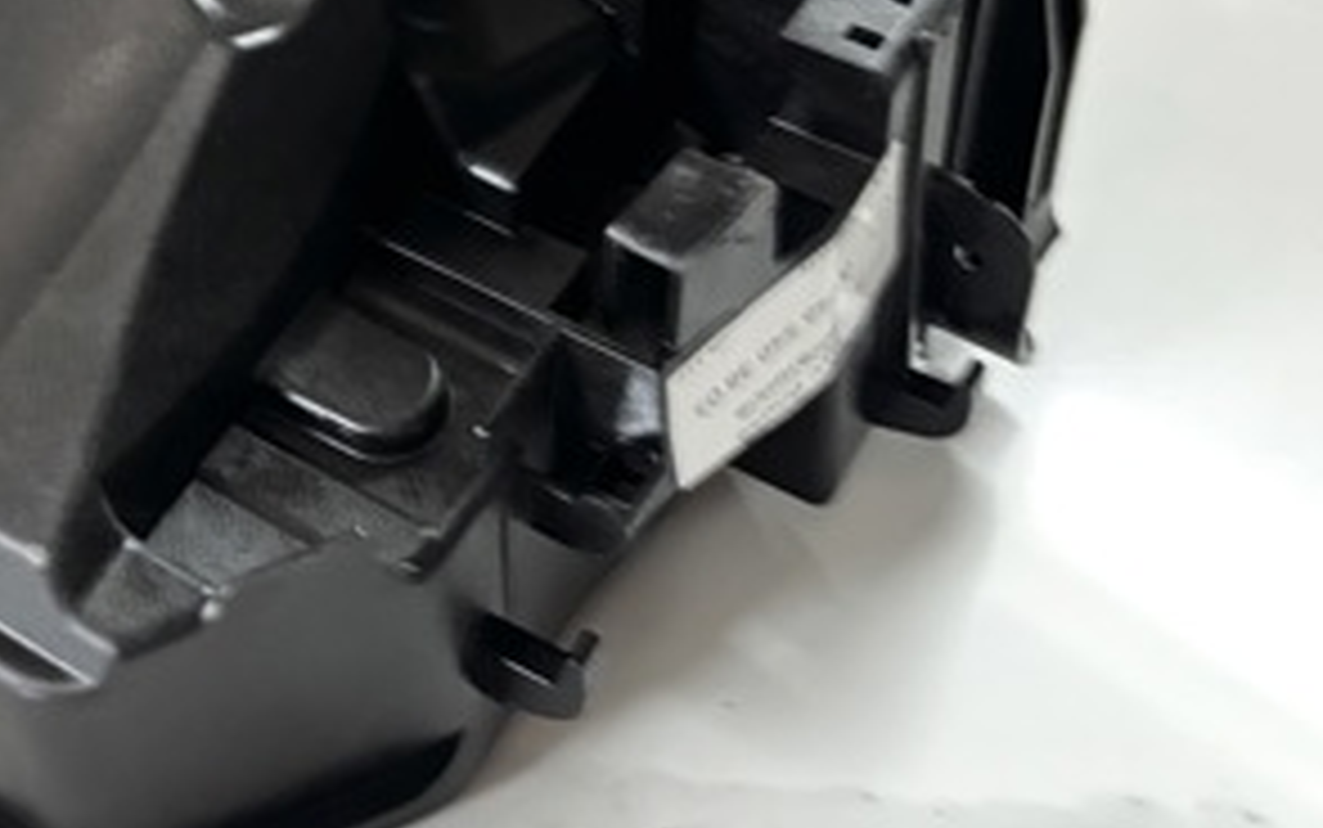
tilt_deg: -36.0
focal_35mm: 60
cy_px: 36
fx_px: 2164
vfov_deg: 21.1
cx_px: 207
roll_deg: +6.0
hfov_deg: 32.7
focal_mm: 5.96
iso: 1000
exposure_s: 1/24
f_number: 1.6
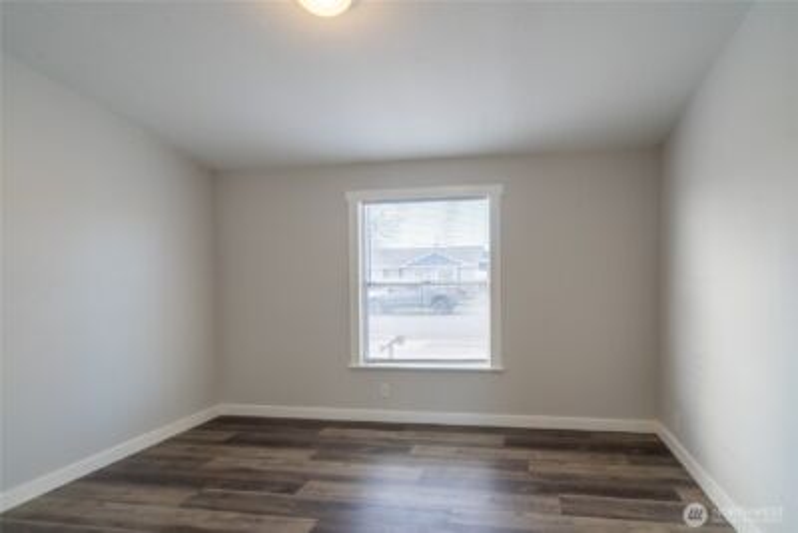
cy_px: 266
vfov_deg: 67.4
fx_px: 399
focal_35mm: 18
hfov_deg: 90.0
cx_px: 399
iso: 125
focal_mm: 18
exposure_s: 1/30
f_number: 8
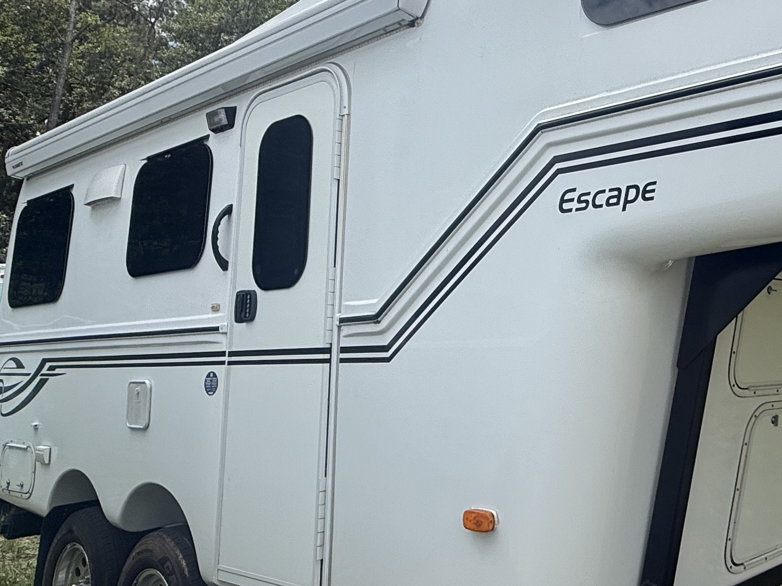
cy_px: 227
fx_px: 813
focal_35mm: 36
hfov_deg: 46.4
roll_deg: -2.4
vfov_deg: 39.4
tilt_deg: +9.5
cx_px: 702
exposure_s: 1/2165
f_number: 2.2
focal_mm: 2.22
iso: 50
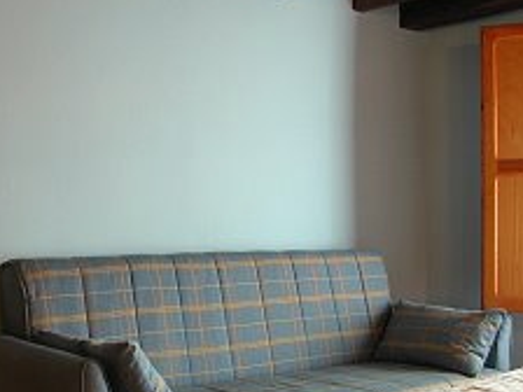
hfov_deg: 36.9
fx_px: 755
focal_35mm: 50
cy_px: 210
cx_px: 107
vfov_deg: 29.1
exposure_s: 1/10.4
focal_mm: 7.1
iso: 100
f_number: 2.8
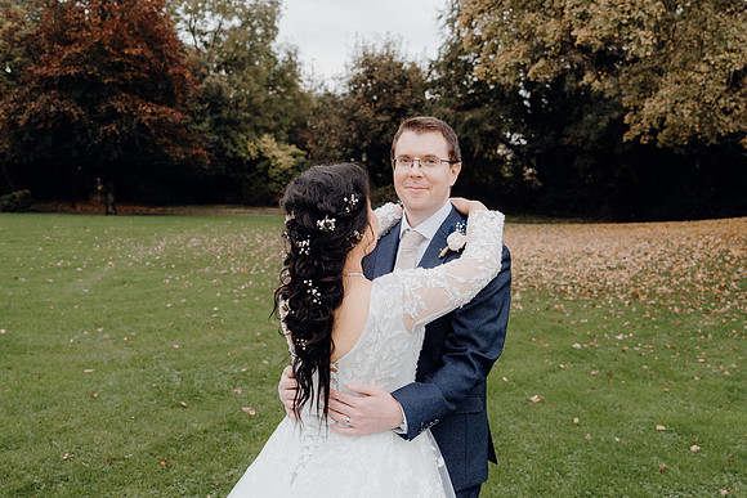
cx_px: 374
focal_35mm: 36
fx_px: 747
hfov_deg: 53.1
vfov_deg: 36.9
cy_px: 249
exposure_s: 1/160
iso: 800
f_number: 3.5
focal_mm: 24
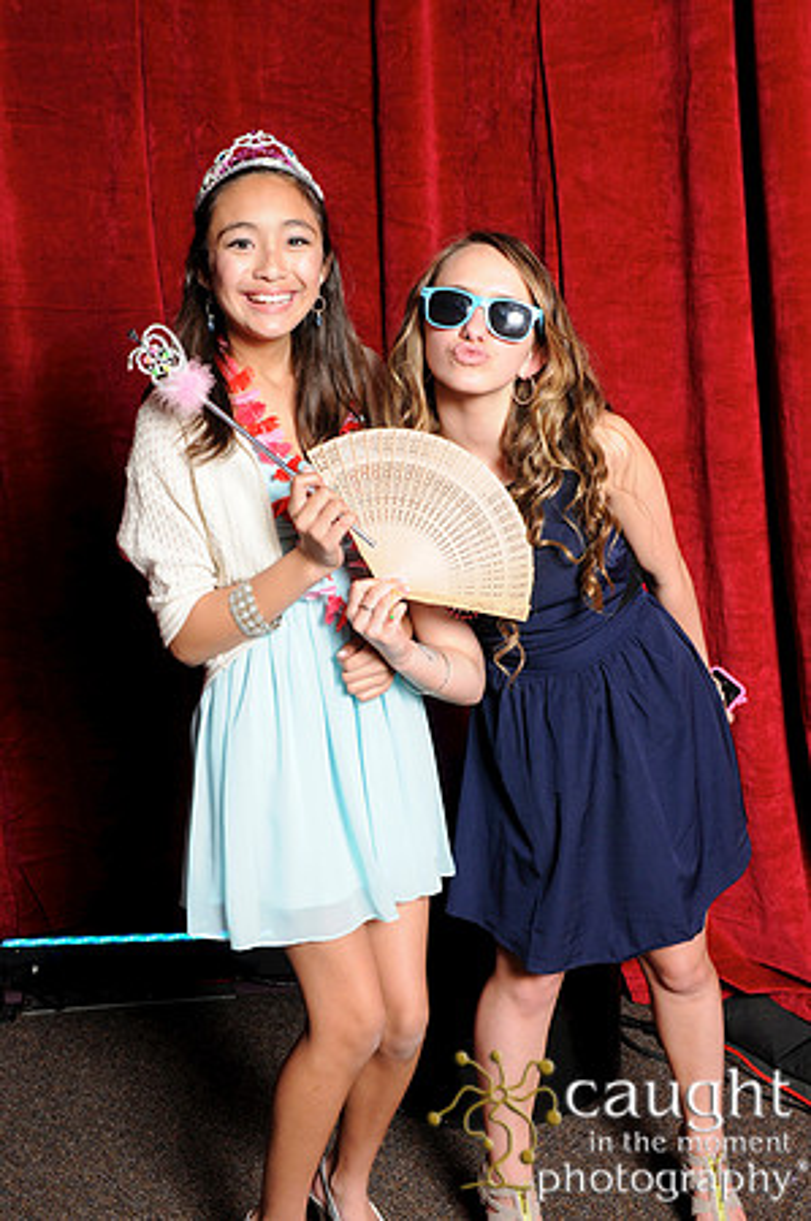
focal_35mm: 42
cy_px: 610
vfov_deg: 46.4
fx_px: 1422
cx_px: 406
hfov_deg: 31.8
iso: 400
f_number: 8
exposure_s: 1/60
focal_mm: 28
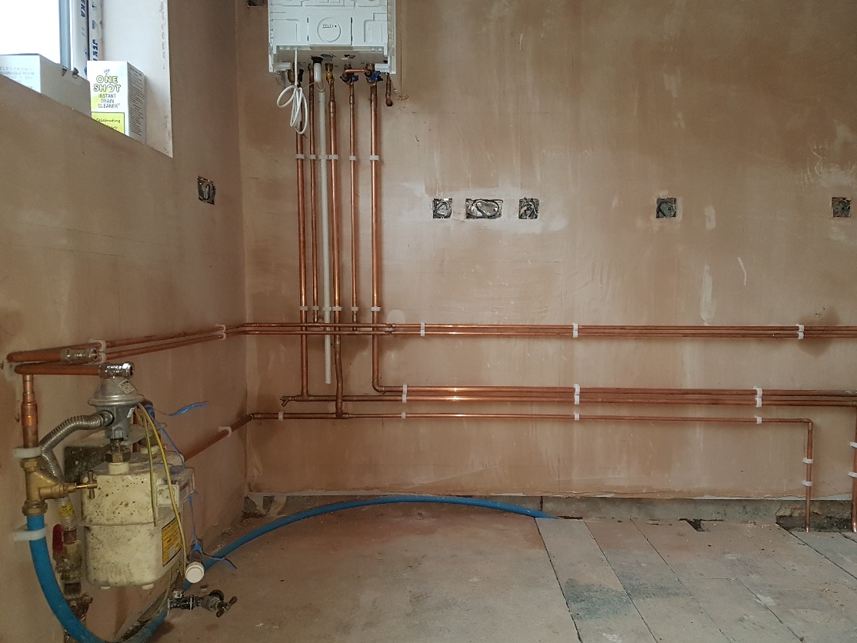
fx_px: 693
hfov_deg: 63.4
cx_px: 449
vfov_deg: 49.8
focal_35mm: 28
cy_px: 332
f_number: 1.7
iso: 160
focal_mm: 4.2
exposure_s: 1/33
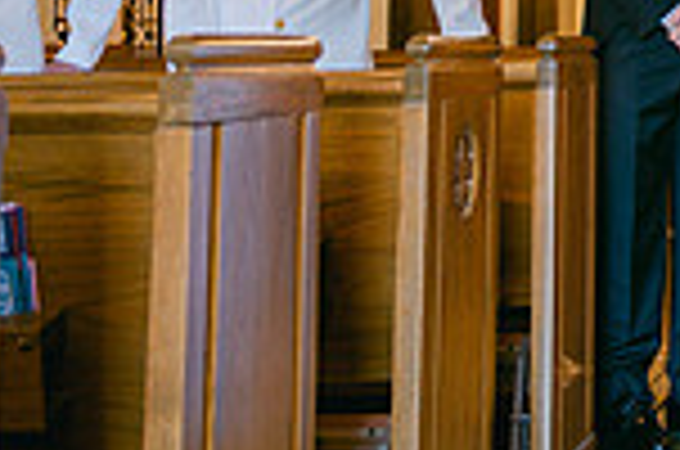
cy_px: -191
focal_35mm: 110
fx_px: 2073
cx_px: 1045
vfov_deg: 11.9
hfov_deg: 16.8
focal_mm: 28
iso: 320
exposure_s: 1/60
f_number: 2.8
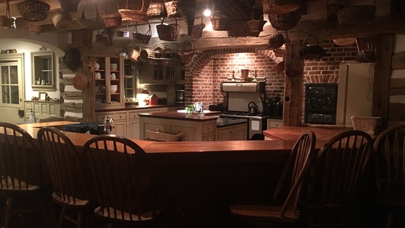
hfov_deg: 58.0
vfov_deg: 34.7
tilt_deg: -3.7
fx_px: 365
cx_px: 196
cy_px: 118
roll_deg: +0.0
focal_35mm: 34
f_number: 2.2
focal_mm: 4.15
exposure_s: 1/4
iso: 100
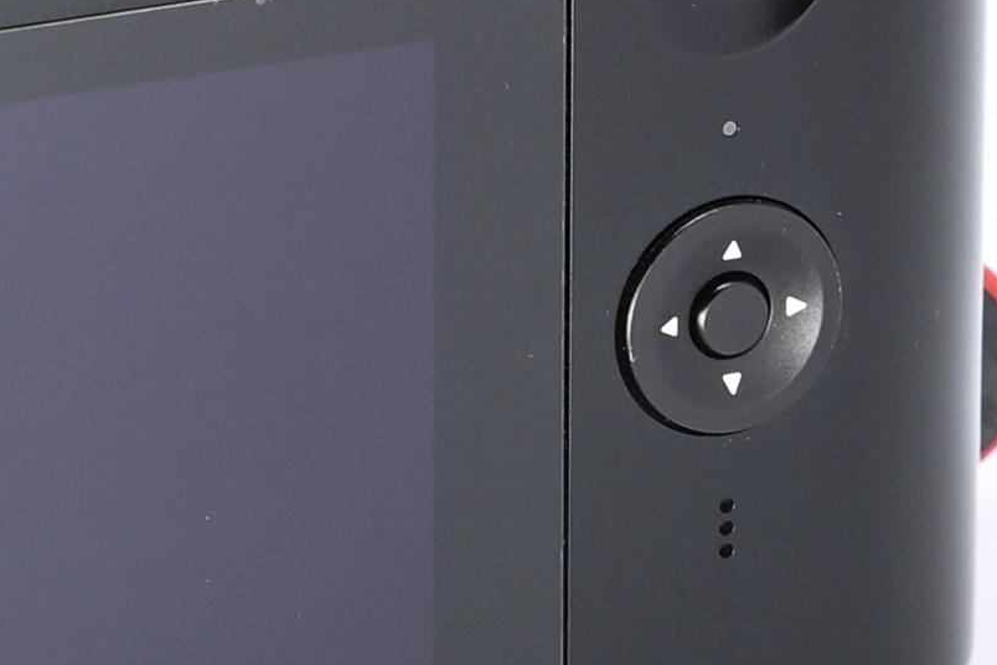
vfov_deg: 3.7
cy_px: -107
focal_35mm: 367
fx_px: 10163
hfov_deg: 5.6
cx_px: 37
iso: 500
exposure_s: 1/100
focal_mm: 50
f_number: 9
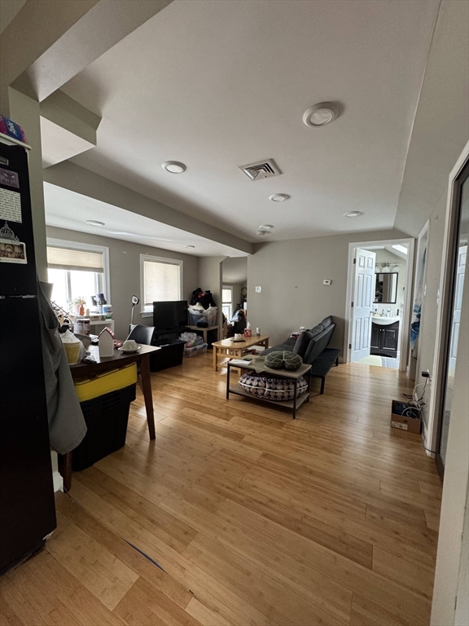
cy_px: 313
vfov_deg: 102.1
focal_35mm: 14
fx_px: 253
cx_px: 234
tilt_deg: -4.9
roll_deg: -1.0
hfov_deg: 85.7
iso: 500
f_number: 2.2
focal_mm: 2.22
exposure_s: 1/60
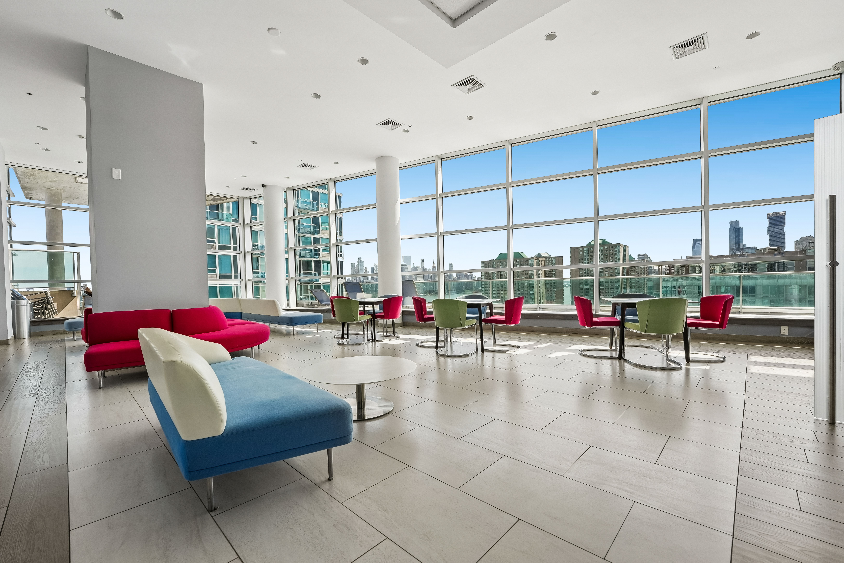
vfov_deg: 81.2
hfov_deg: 104.3
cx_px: 422
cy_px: 282
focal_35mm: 14
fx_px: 328
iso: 200
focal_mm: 14
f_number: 8
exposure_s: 1/500
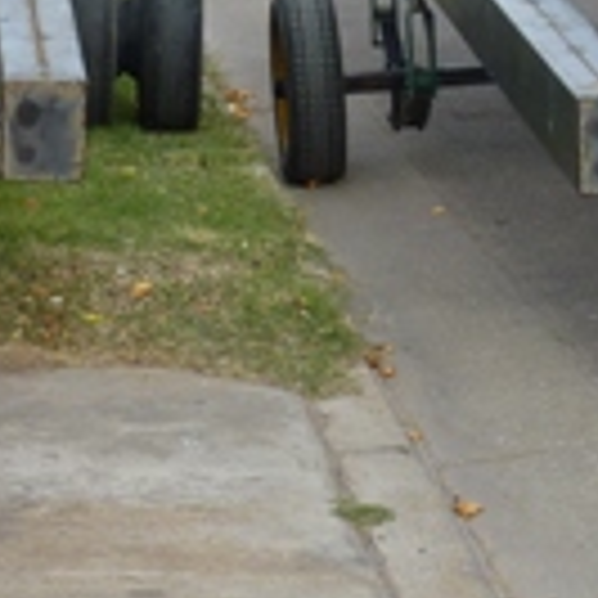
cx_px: 683
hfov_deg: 8.5
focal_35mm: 204
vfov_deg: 8.5
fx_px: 3987
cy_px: -18
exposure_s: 1/250
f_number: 4
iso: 80
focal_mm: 7.9
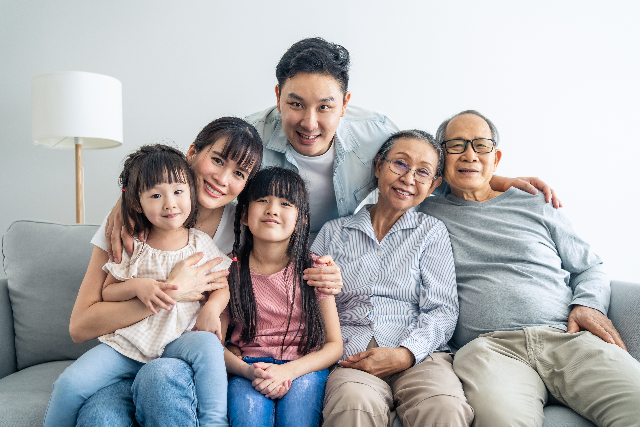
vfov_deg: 37.9
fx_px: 622
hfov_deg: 54.4
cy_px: 214
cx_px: 320
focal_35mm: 35
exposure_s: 1/160
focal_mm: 35
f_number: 4
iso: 640
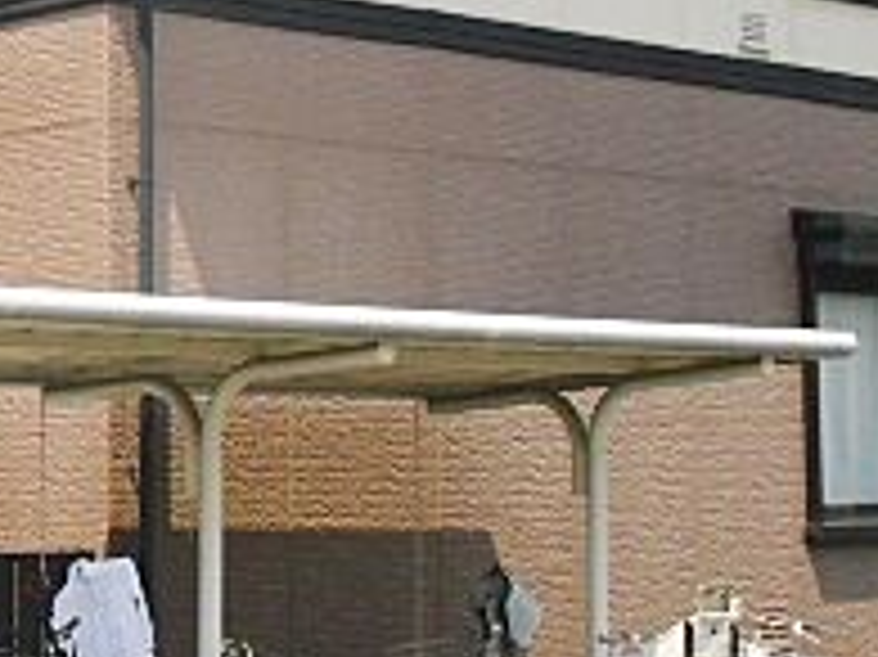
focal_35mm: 118
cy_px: 27
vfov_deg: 12.4
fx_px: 2991
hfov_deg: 16.2
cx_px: -77
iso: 200
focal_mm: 6.3
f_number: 7.8
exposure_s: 1/250
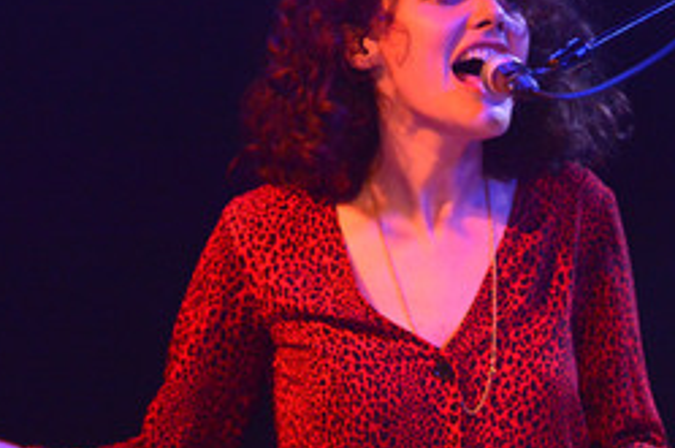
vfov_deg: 8.8
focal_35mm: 156
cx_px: 400
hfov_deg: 13.2
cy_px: 239
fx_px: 2919
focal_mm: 86
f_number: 2.8
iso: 8063
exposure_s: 1/200
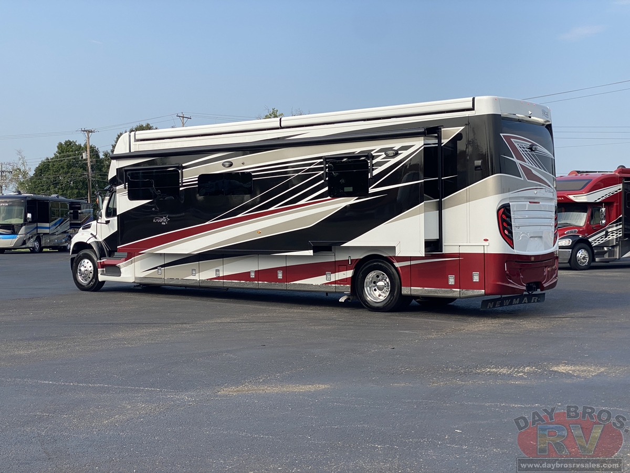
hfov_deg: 36.8
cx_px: 315
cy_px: 236
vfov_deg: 28.0
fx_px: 946
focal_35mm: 52
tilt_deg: -1.2
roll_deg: +0.1
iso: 20
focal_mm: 6
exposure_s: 1/959
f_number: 2
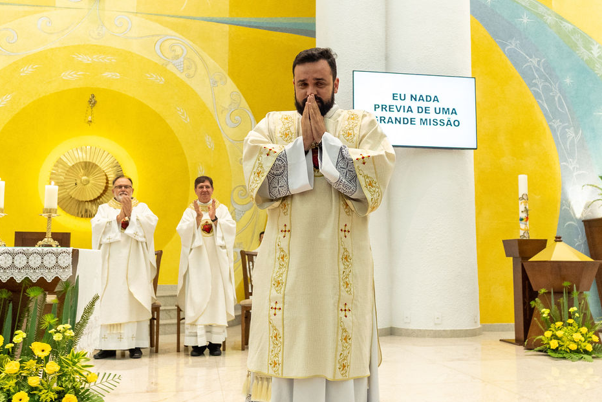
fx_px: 552
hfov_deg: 57.2
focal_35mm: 33
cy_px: 206
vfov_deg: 40.0
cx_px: 308
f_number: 3.2
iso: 1600
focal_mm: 20
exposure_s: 1/200
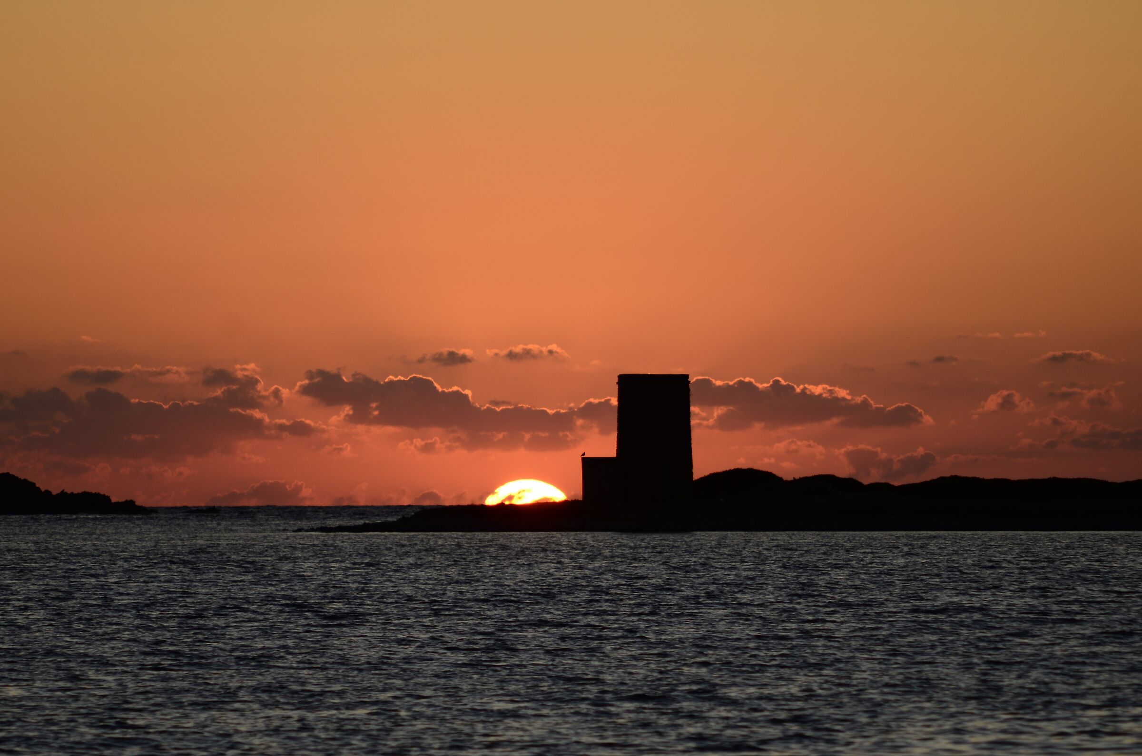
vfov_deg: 4.3
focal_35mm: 315
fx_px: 9971
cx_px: 571
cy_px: 378
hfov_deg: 6.6
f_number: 5.6
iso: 100
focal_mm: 210
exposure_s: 1/323
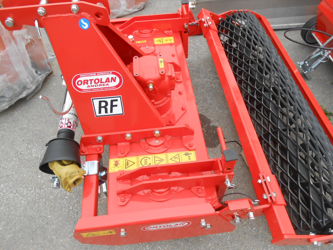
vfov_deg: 53.1
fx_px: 250
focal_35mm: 26
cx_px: 166
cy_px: 125
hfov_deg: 67.3
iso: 80
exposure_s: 1/160
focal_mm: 4.6
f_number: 3.5
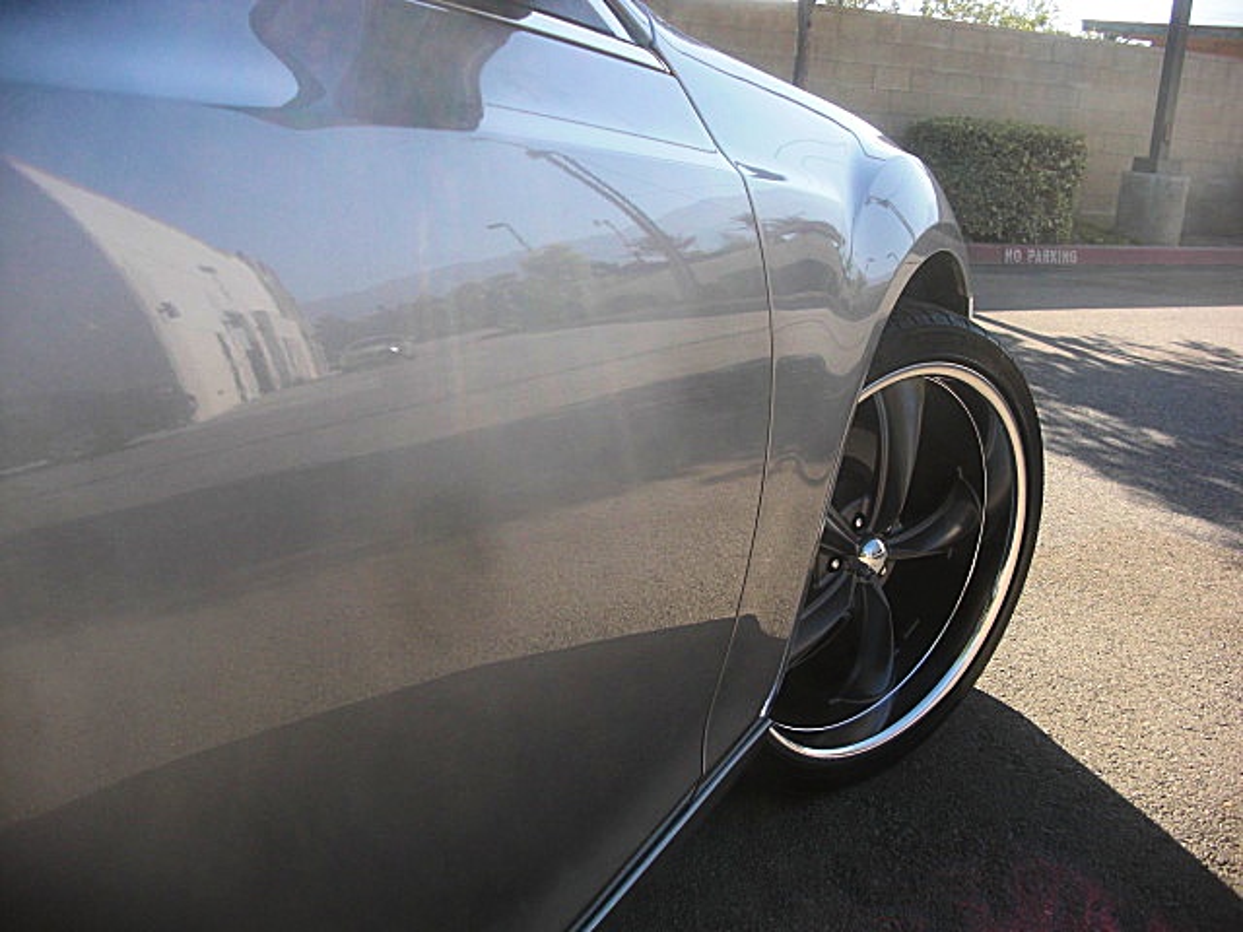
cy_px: 466
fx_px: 1293
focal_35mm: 36
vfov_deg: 39.7
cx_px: 622
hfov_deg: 51.4
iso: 50
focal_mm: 6.3
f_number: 2.8
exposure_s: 1/320
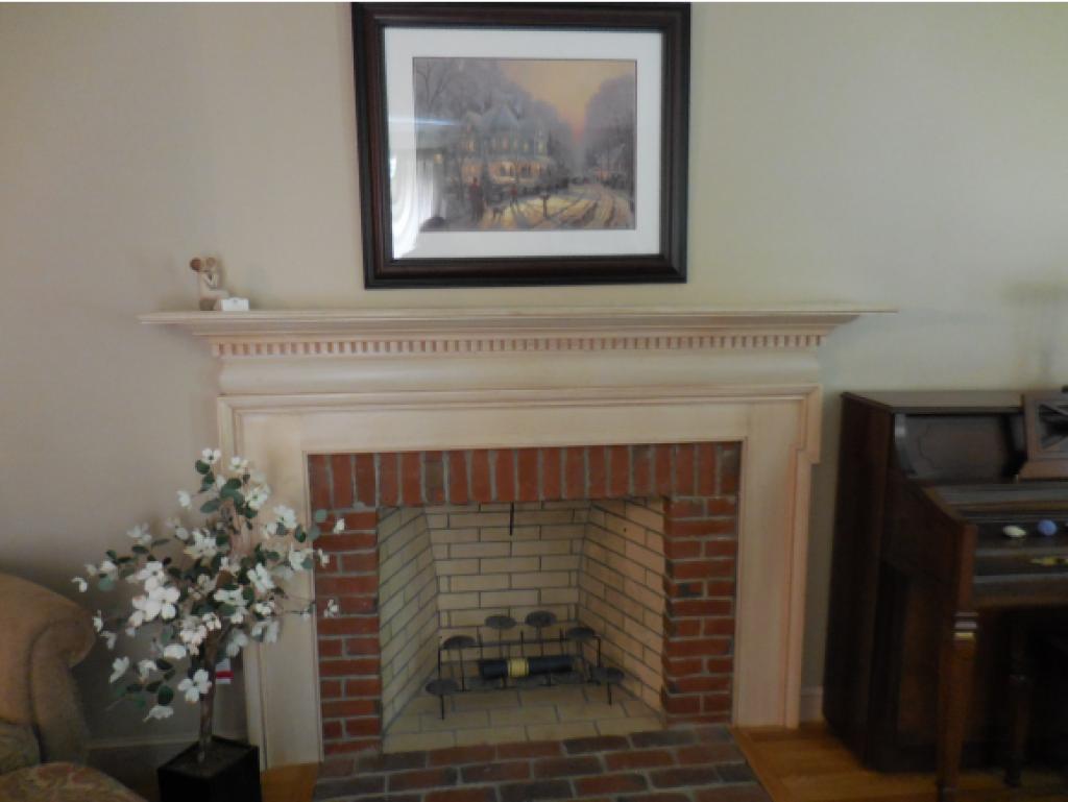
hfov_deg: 69.4
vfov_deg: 54.9
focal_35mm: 25
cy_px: 401
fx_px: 772
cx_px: 534
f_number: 3.3
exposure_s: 1/10
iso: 400
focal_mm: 4.5
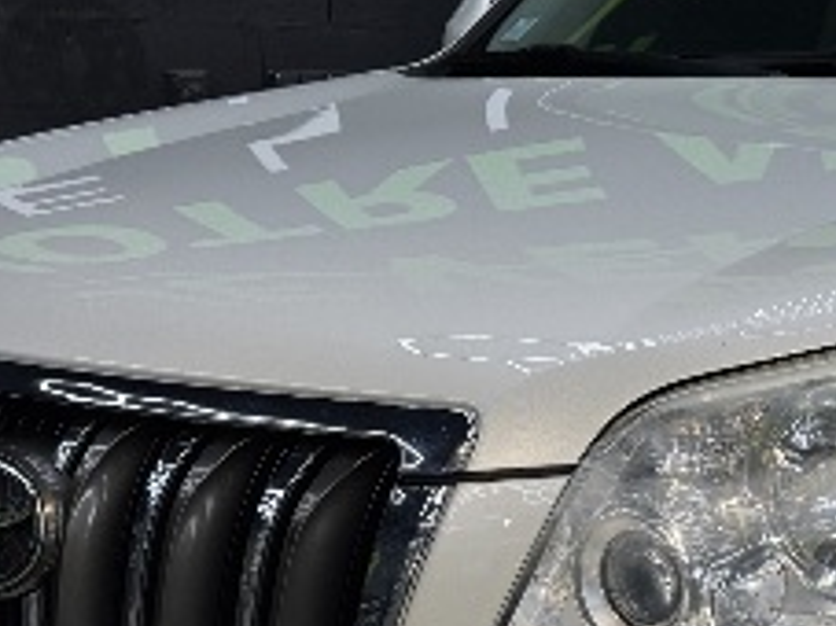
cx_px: 762
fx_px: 2124
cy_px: 493
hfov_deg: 21.7
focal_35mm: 88
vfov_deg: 16.7
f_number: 1.78
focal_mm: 6.76
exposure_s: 1/121
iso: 50
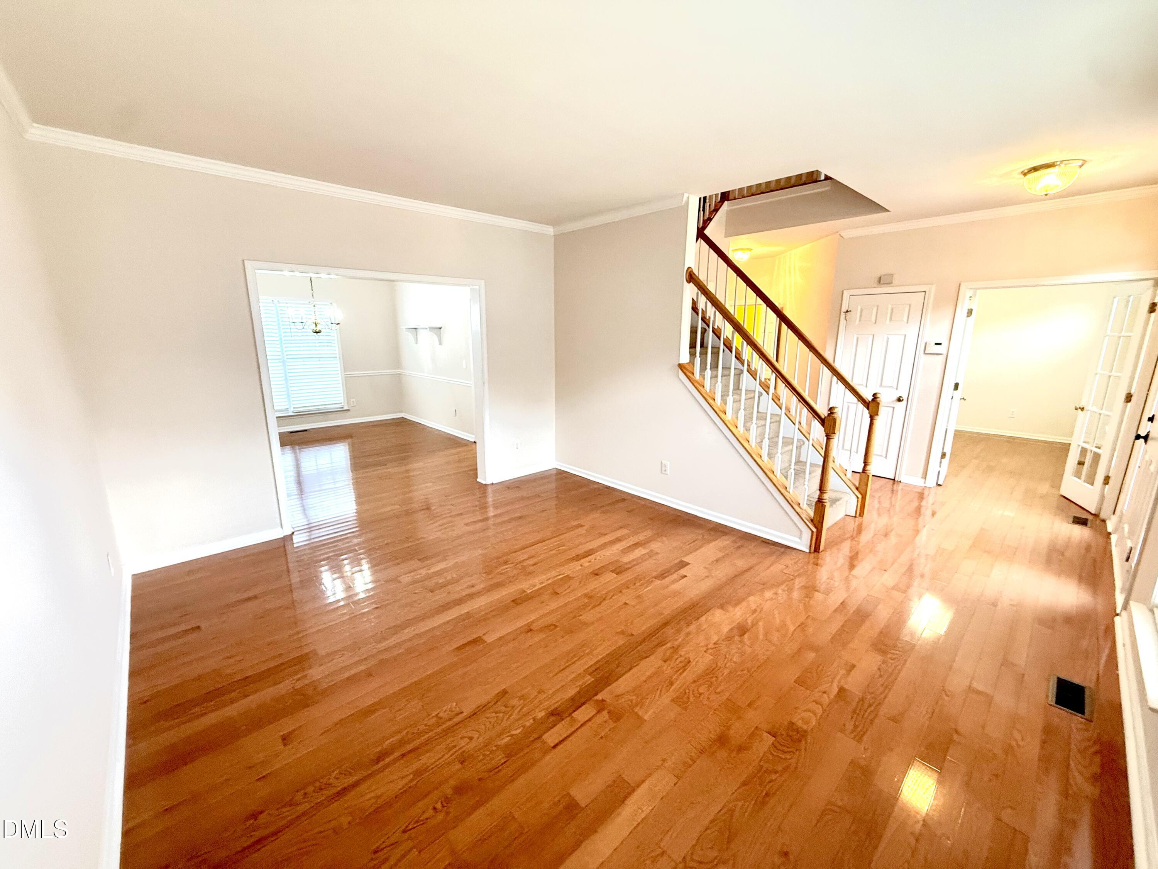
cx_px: 579
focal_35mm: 14
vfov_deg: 85.7
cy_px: 434
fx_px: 468
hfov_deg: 102.1
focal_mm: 2.22
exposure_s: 1/60
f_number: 2.2
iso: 320
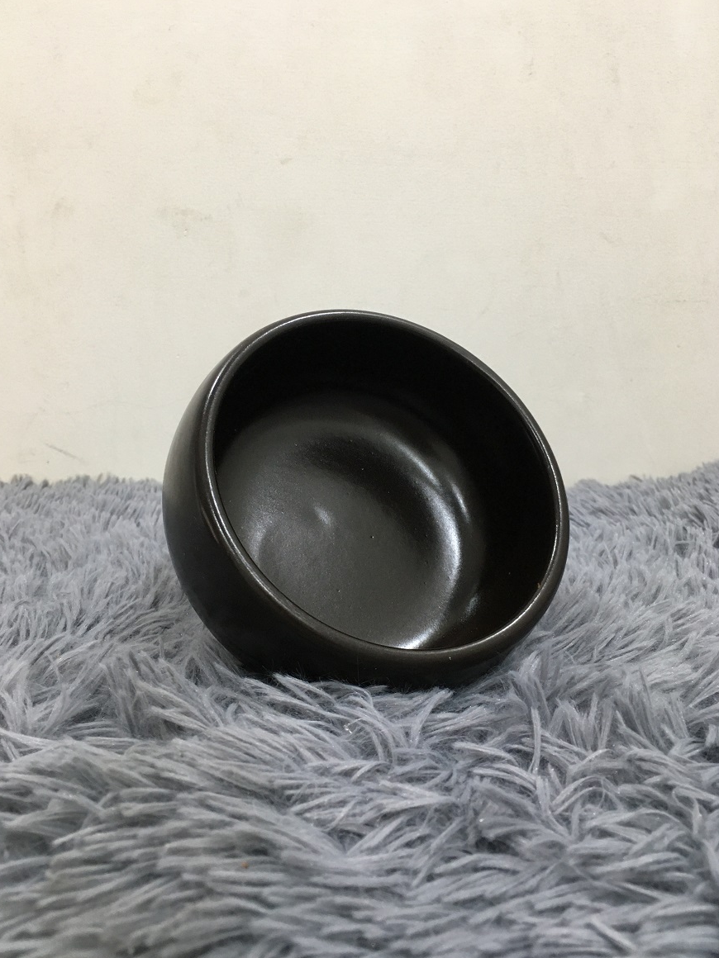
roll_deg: +1.0
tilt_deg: -10.2
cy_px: 466
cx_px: 362
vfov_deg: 60.0
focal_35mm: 30
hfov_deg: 46.8
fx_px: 831
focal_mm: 4.15
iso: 125
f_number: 2.2
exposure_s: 1/33
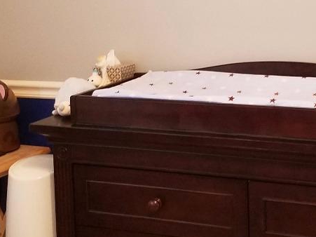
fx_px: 757
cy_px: 65
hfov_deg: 23.5
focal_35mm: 83
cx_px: 200
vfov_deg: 17.7
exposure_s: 1/13
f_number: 1.7
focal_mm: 4.2
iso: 200
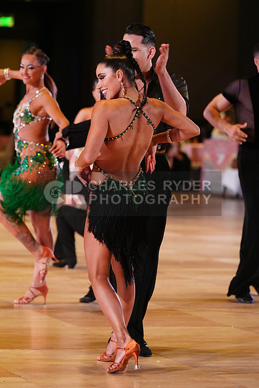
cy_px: 194
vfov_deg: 12.3
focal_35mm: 167
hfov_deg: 8.2
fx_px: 1801
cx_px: 130
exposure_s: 1/400
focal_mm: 167
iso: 3200
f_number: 4
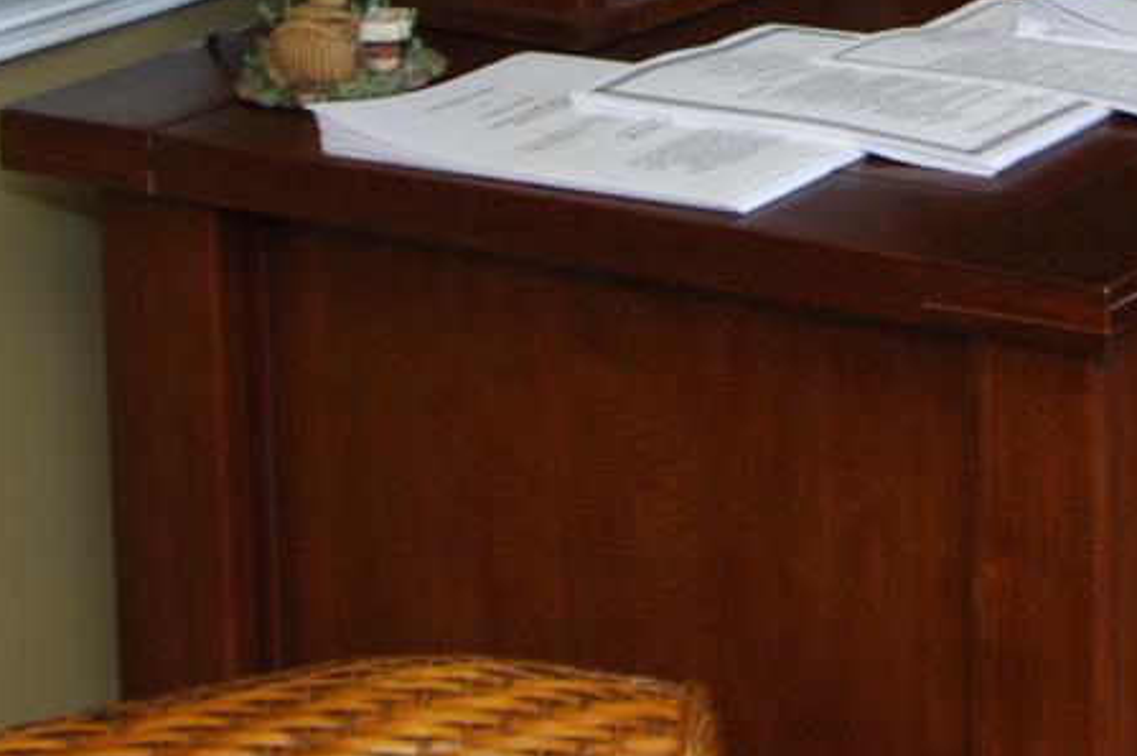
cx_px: 1613
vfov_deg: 8.2
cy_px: -298
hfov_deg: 12.0
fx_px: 5205
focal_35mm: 165
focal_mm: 24
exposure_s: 1/60
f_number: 4
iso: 100
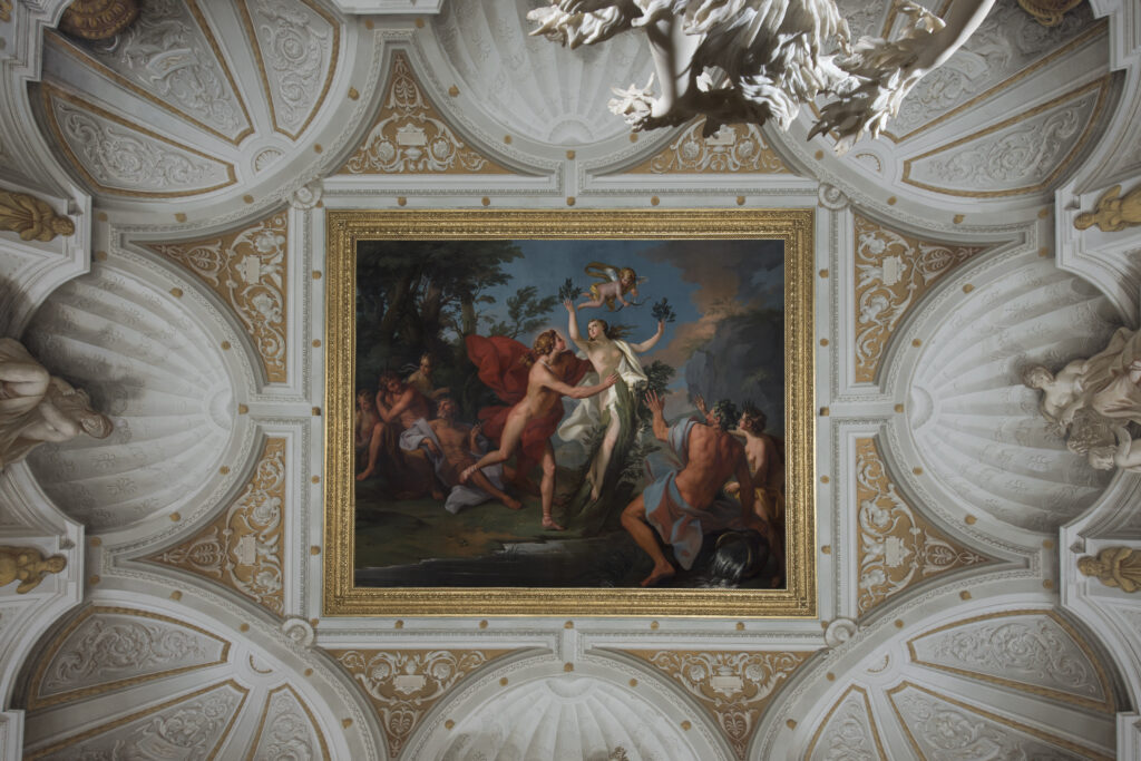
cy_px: 380
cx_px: 570
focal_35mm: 24
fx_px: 761
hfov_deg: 73.7
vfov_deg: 53.1
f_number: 10
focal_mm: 24
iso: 100
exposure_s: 1/160
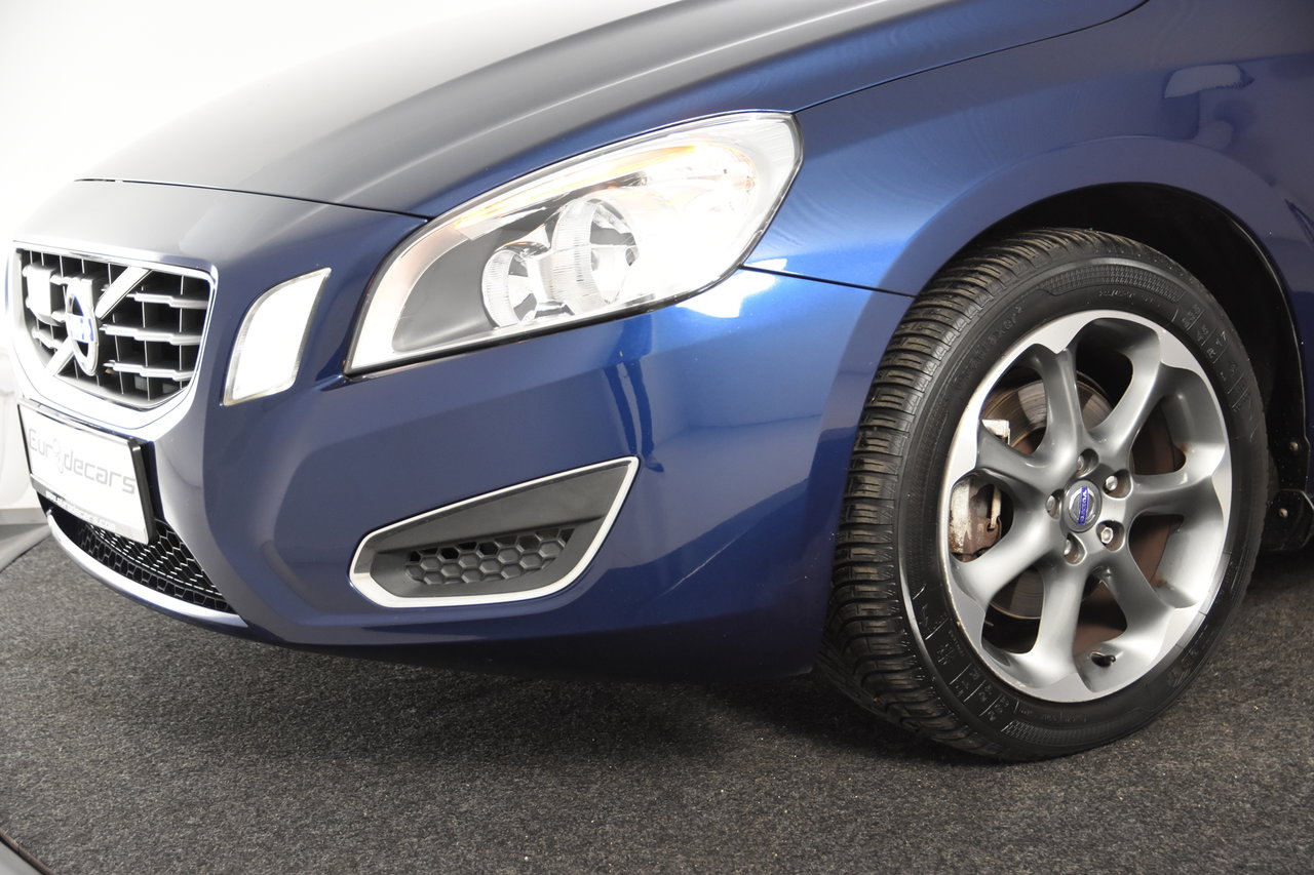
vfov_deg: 26.5
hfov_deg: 38.9
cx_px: 657
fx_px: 1861
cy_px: 438
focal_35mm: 51
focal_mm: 34
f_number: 4
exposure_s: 1/60
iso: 1600
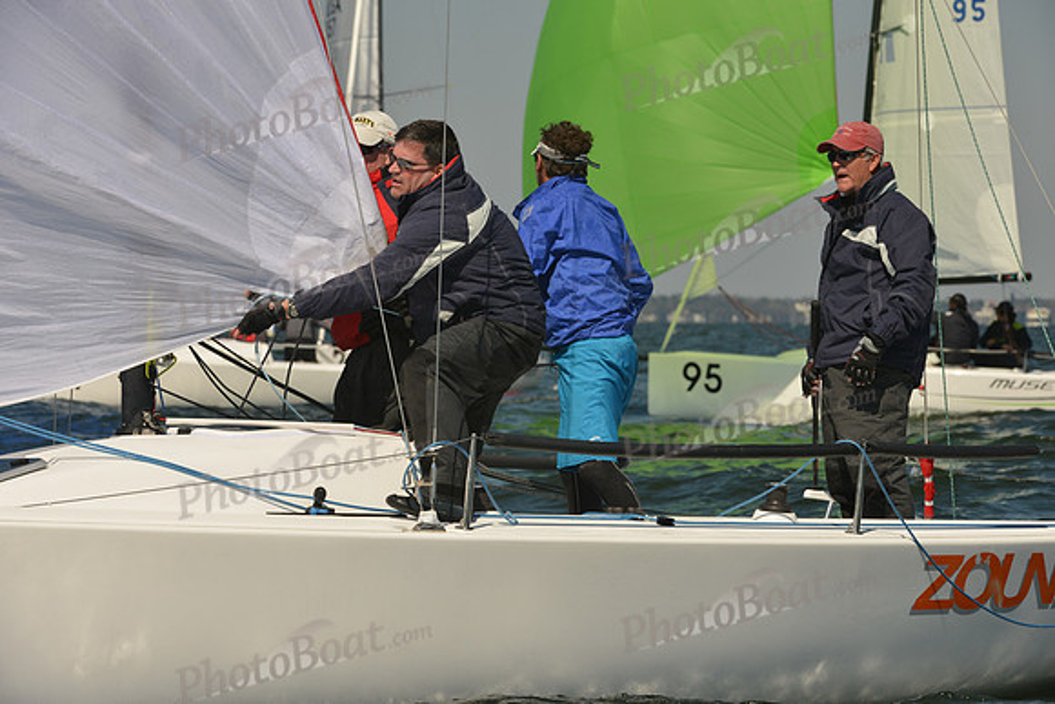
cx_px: 528
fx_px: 5862
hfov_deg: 10.3
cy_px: 352
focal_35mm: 200
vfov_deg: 6.9
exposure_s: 1/1250
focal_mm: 200
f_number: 11
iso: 500
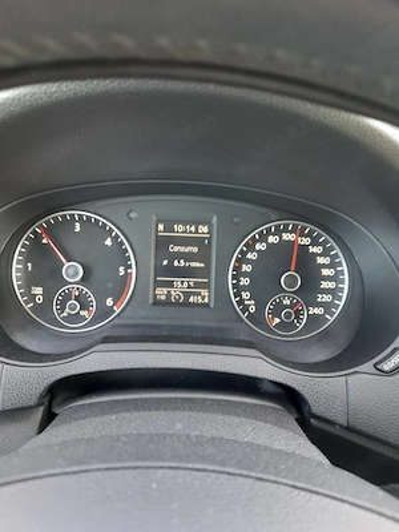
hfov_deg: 54.9
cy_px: 266
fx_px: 384
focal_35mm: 25
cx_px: 200
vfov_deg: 69.4
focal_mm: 4.6
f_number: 2
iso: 320
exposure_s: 1/50
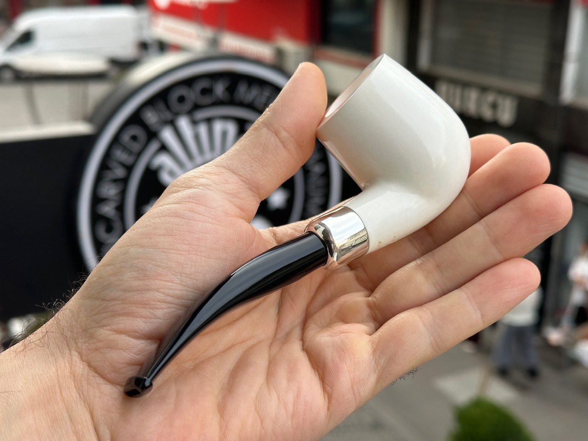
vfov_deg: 30.3
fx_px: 815
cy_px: 220
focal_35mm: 48
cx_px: 294
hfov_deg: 39.7
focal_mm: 6.86
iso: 64
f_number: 1.78
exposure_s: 1/371
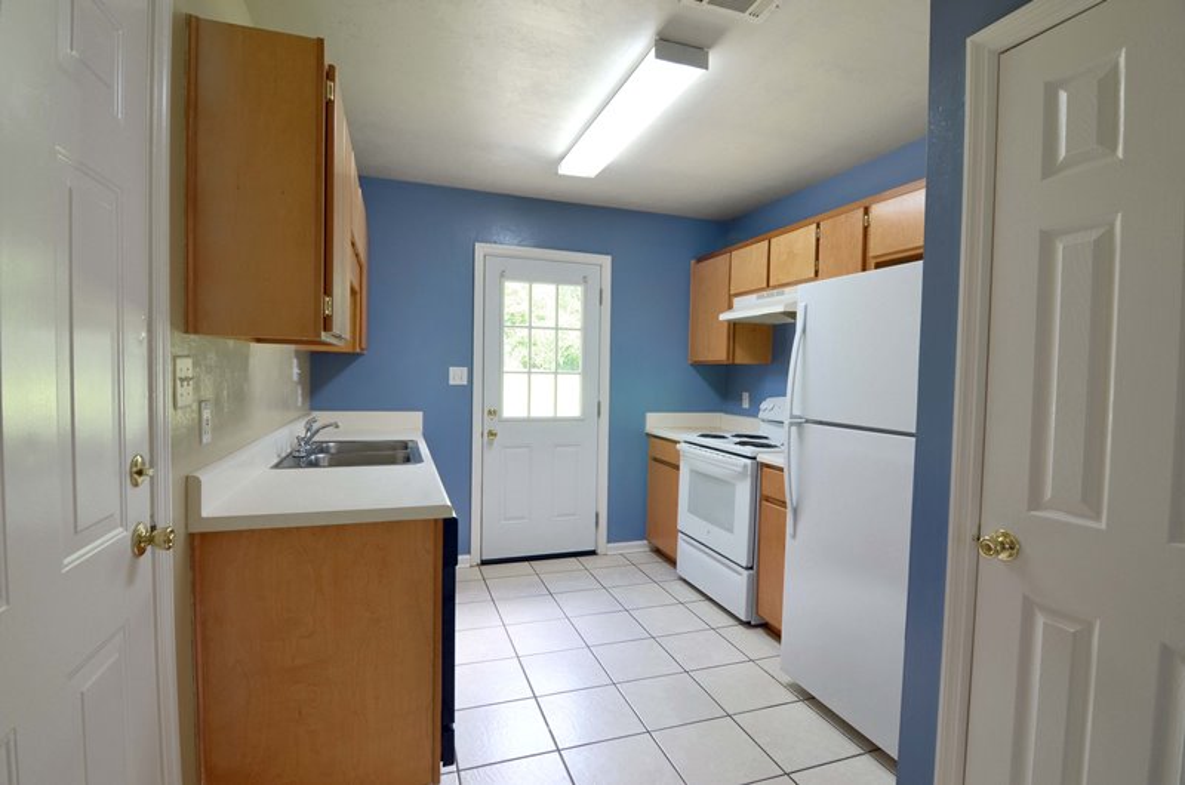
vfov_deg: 71.8
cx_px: 592
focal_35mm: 16
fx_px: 542
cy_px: 392
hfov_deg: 95.1
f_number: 8
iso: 110
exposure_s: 1/4
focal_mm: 11
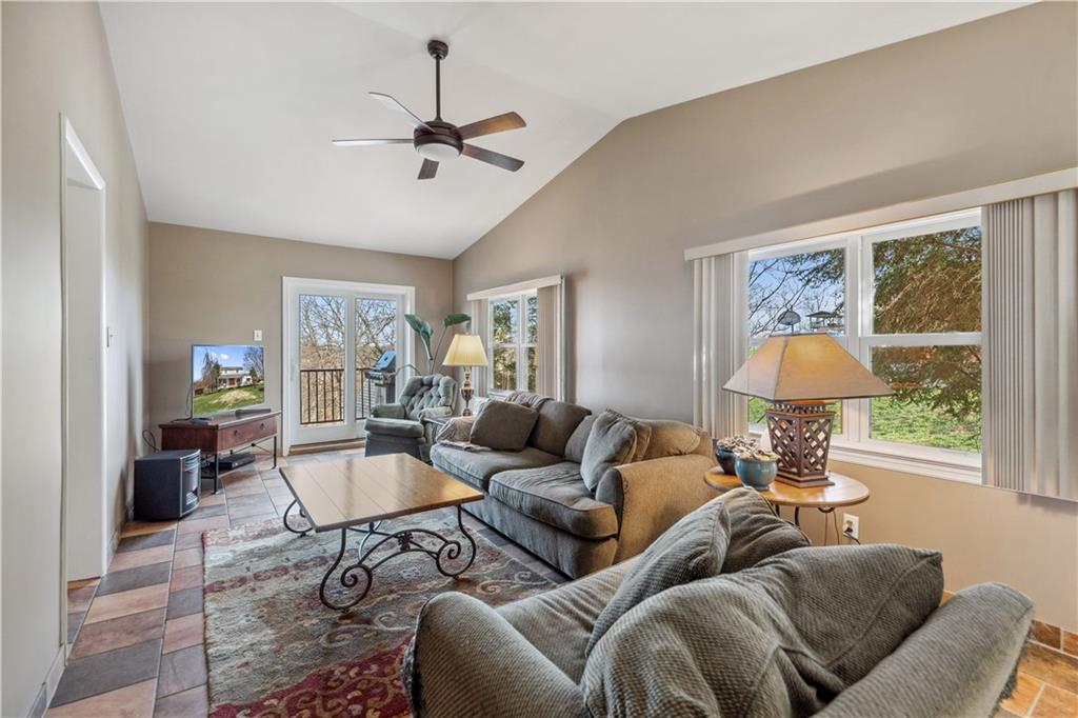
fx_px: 449
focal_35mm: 15
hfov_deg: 100.4
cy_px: 359
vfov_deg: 77.3
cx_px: 539
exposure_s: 1/30
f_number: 5.6
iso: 320
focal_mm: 15
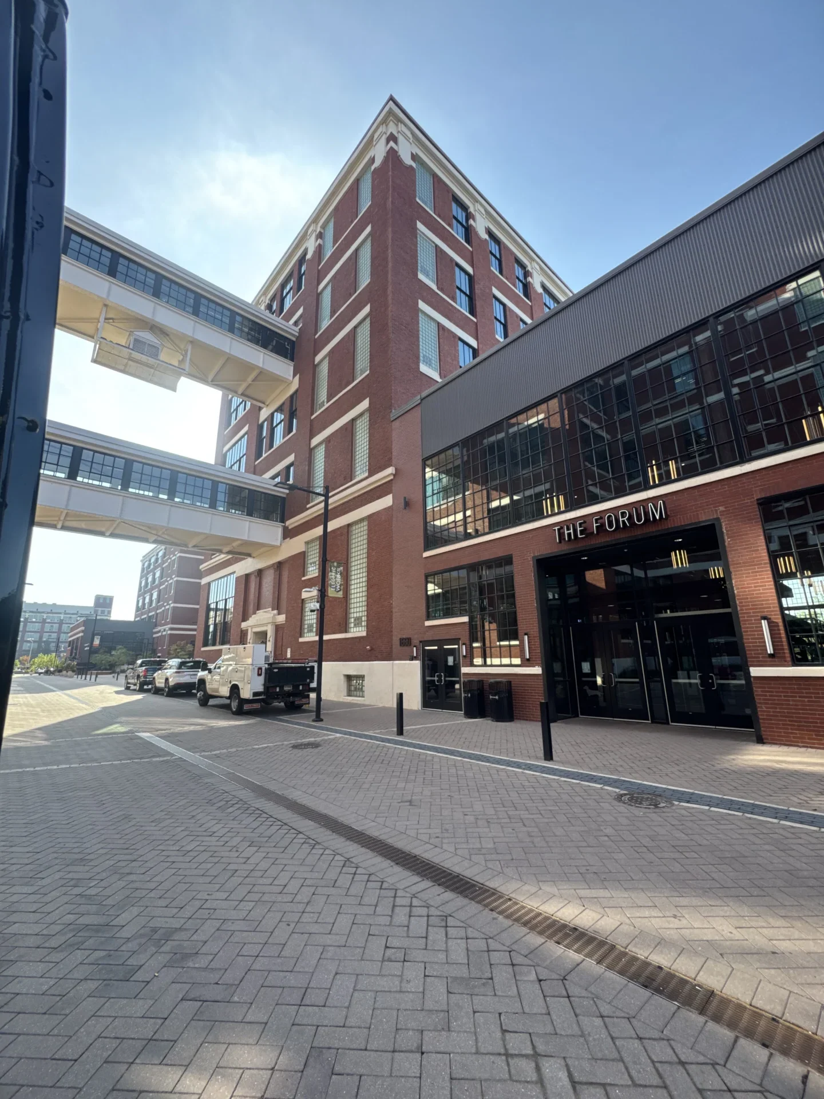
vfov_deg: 102.1
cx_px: 412
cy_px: 550
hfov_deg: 85.7
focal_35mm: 14
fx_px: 444
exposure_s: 1/203
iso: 40
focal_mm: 2.22
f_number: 2.2
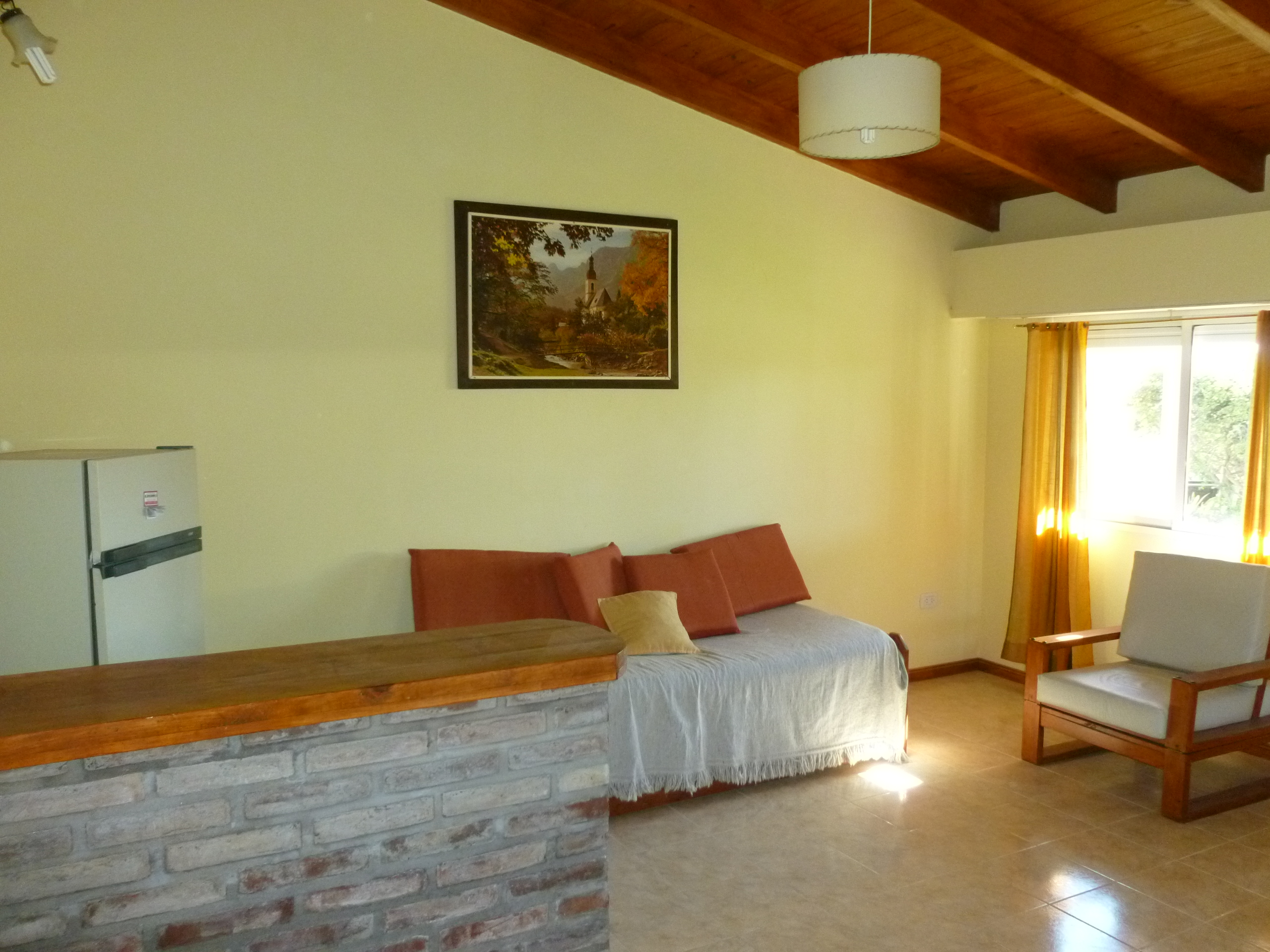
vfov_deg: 49.7
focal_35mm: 28
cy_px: 476
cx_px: 635
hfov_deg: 63.4
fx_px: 1027
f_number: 3.3
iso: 320
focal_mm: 5
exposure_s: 1/60
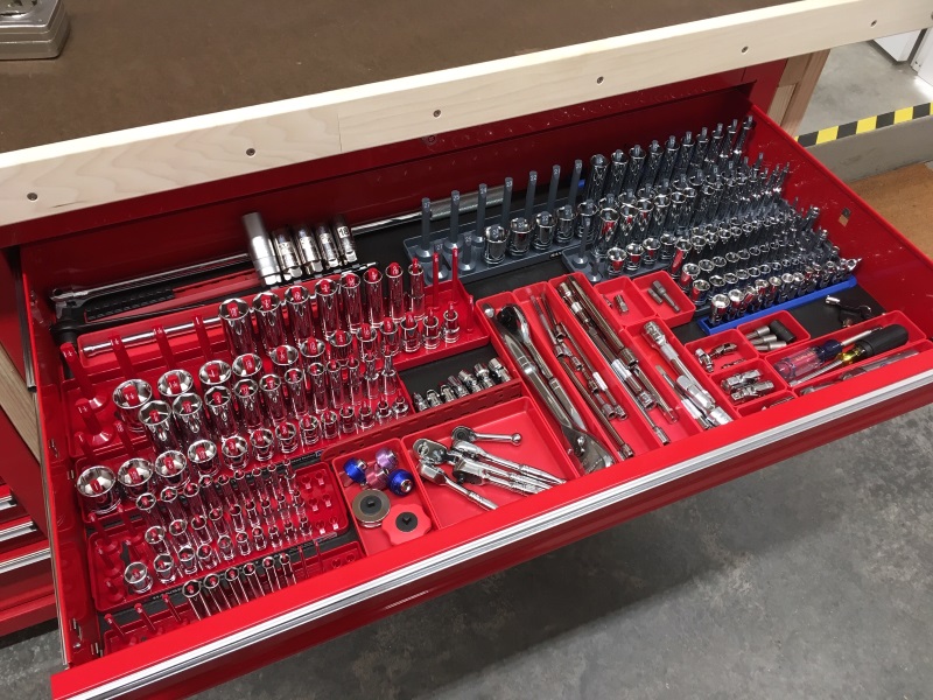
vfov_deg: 48.2
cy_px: 350
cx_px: 466
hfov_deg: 61.7
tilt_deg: -48.9
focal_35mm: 29
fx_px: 782
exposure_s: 1/30
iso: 64
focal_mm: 4.15
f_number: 2.2
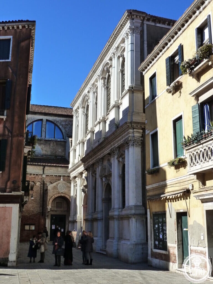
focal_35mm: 42
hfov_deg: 34.3
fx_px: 345
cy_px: 142
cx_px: 106
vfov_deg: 44.8
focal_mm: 6.9
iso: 200
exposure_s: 1/400
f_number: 4.5
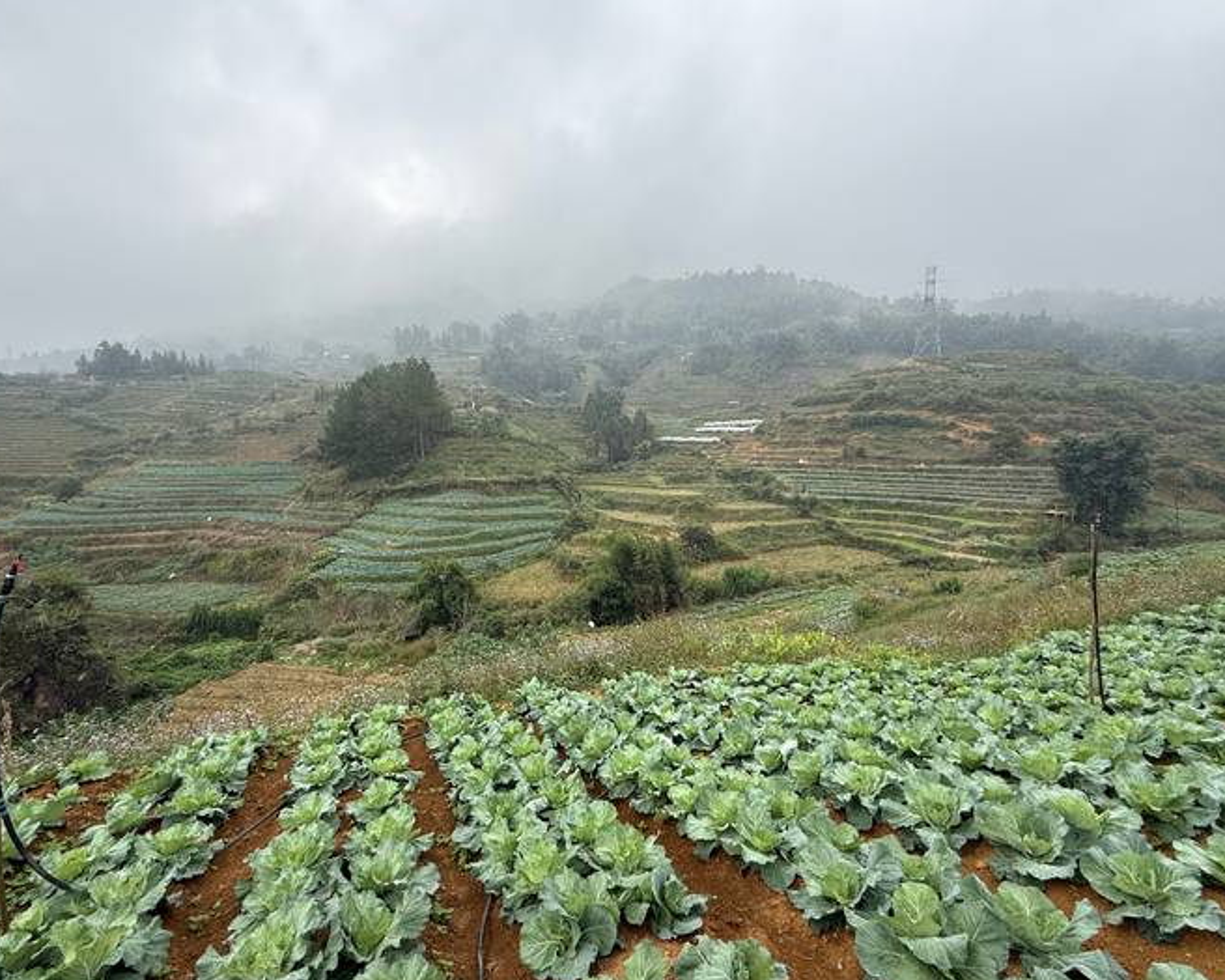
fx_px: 544
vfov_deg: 84.1
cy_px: 487
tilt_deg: -1.8
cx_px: 588
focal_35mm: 15
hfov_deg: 96.7
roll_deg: -0.9
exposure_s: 1/970
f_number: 2.2
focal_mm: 2.22
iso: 50
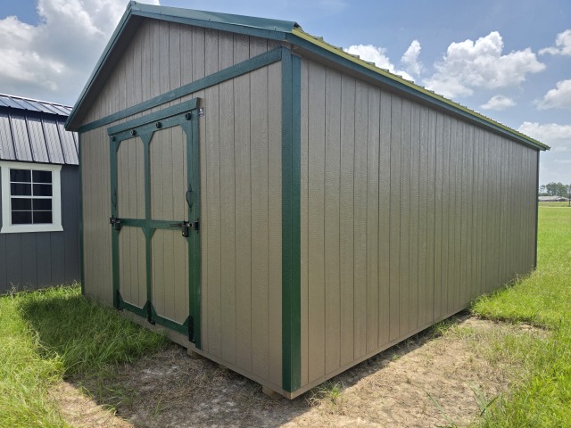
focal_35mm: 23
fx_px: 379
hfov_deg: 73.9
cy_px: 214
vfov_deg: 58.9
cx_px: 286
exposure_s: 1/4237
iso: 80
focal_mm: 6.3
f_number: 1.7
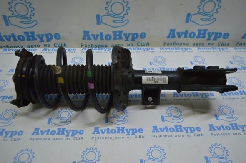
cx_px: 123
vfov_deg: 43.5
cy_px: 82
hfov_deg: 62.0
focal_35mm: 30
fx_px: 205
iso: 400
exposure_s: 1/160
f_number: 3.8
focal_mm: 20
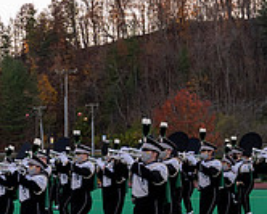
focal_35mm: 144
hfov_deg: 12.7
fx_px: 1139
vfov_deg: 10.7
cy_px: 159
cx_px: -140
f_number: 4
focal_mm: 44
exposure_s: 1/2000
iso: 2000
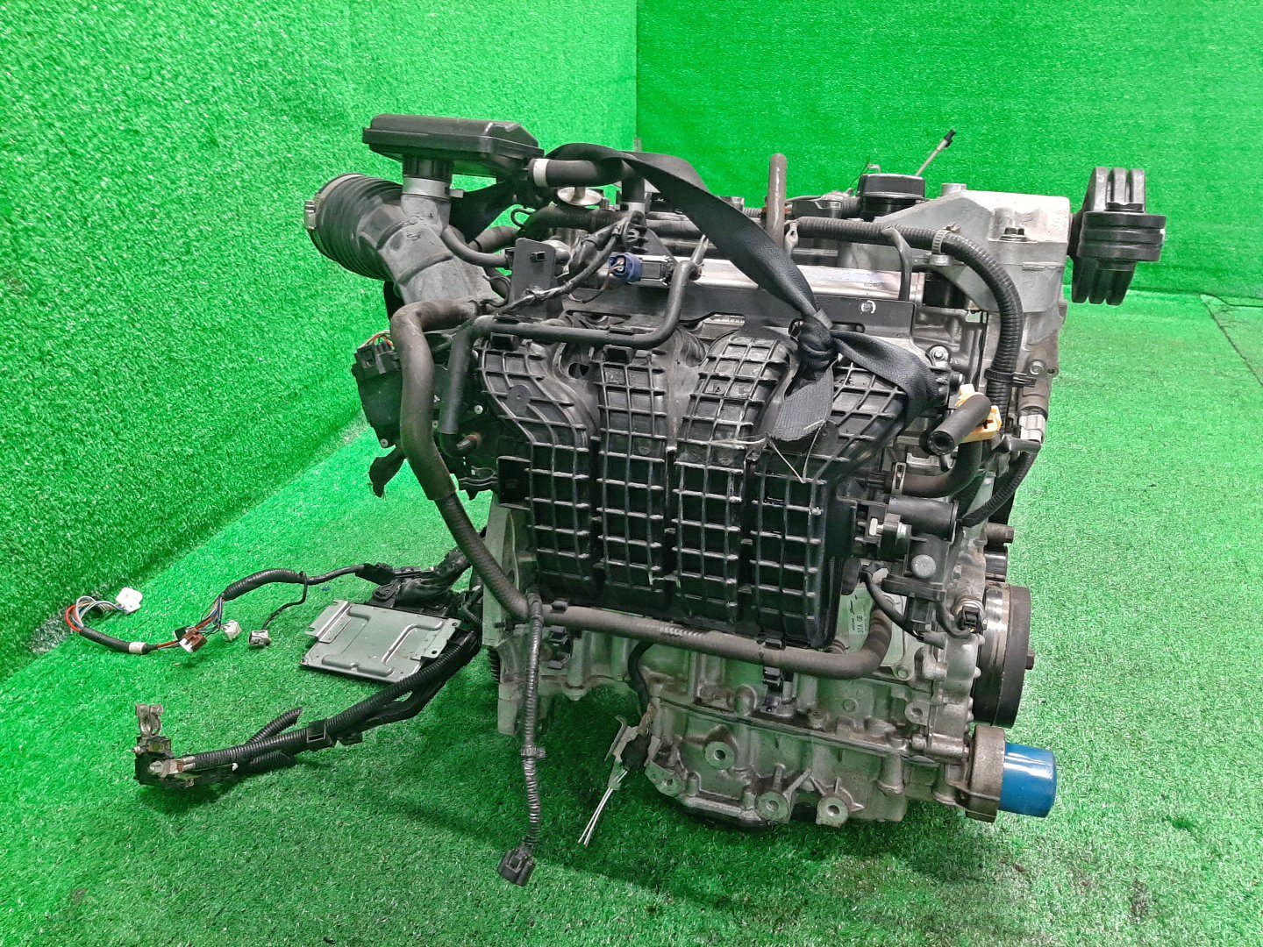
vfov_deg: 53.1
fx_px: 949
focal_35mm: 26
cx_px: 632
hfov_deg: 67.3
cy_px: 474
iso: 244
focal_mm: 3.93
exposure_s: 1/50
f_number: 1.7
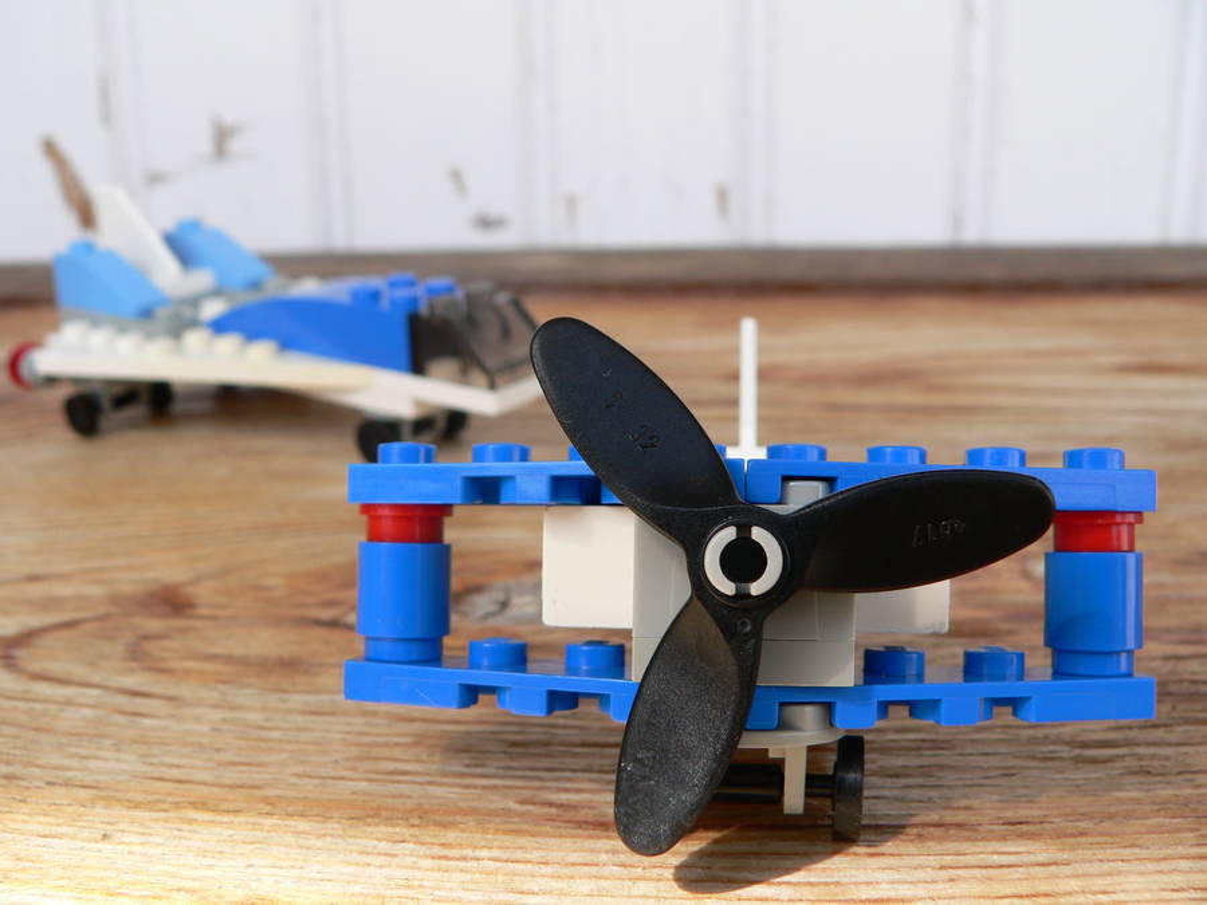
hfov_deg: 51.4
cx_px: 604
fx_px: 1255
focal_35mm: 36
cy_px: 452
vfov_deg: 39.7
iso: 80
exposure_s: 1/200
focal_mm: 6
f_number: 4
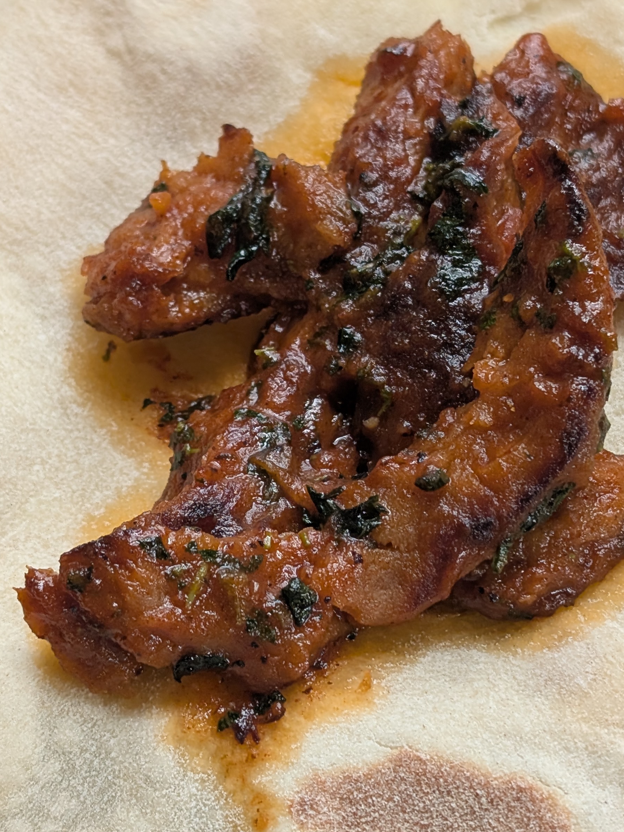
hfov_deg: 17.5
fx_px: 2018
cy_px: 355
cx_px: 388
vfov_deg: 23.3
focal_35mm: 84
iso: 75
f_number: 1.68
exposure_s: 1/120
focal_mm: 6.9
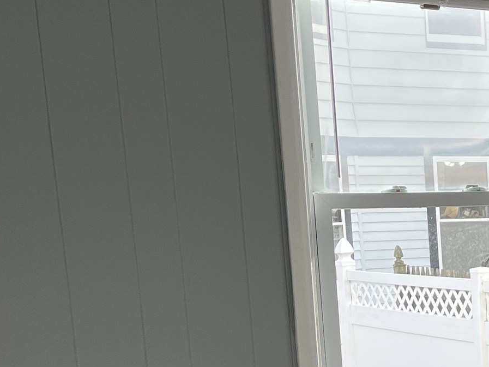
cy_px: 443
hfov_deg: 19.7
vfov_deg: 15.9
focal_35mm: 89
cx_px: 682
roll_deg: +1.6
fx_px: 1257
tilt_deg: -11.1
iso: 50
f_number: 1.6
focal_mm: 5.1
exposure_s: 1/172
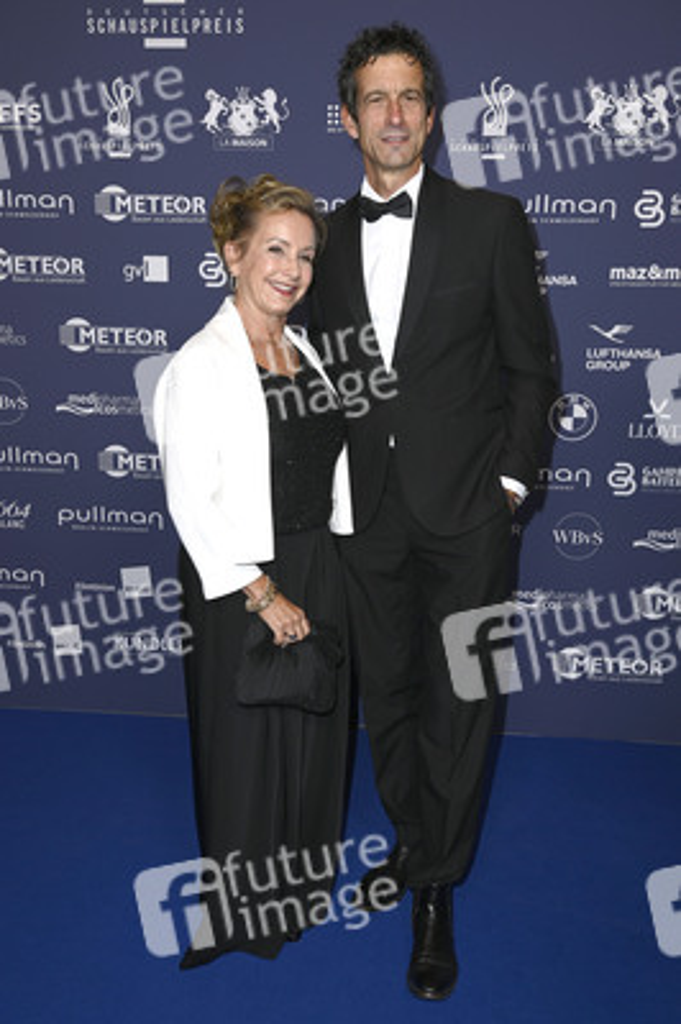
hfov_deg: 35.0
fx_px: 1080
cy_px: 512
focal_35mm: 38
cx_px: 340
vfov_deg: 50.7
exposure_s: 1/250
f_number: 5.6
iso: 400
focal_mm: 38
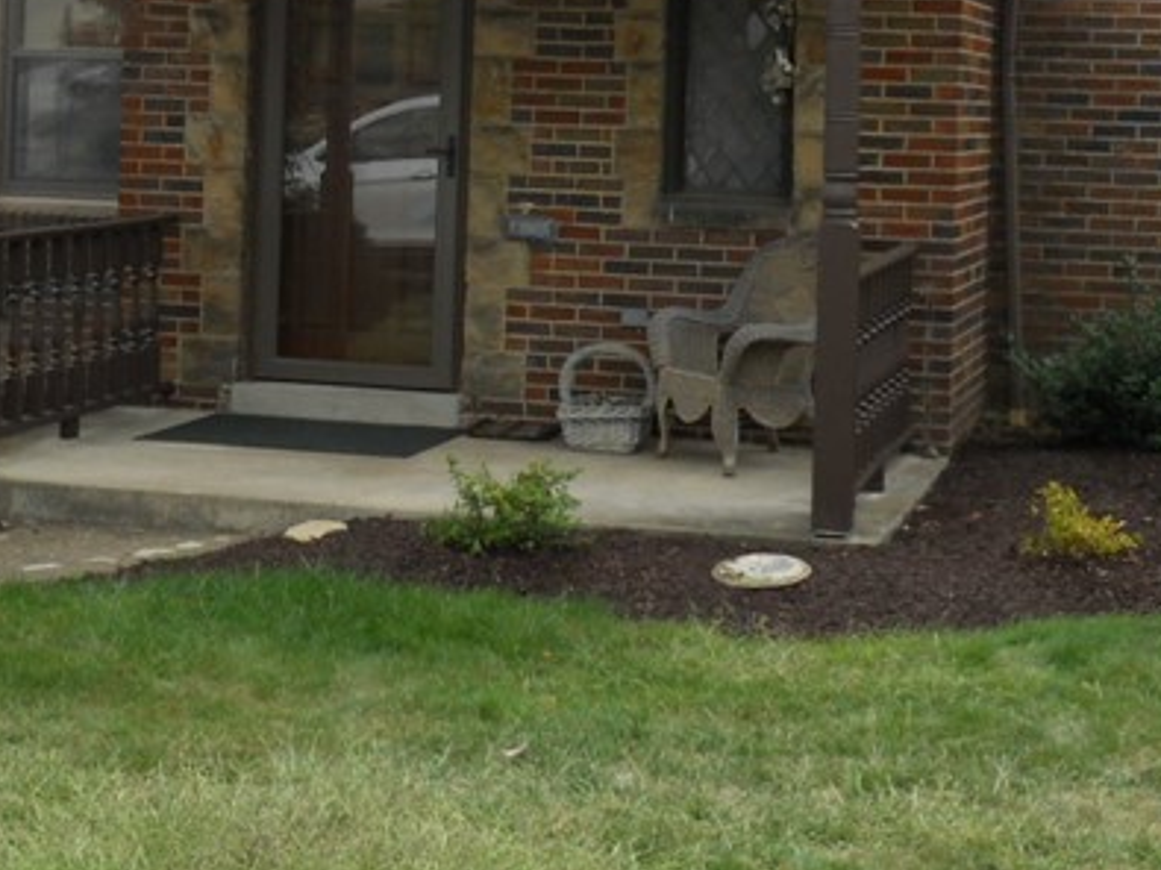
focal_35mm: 83
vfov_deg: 17.3
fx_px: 2783
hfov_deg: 23.5
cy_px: -44
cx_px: 450
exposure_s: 1/640
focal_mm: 5.7
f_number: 2.8
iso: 80
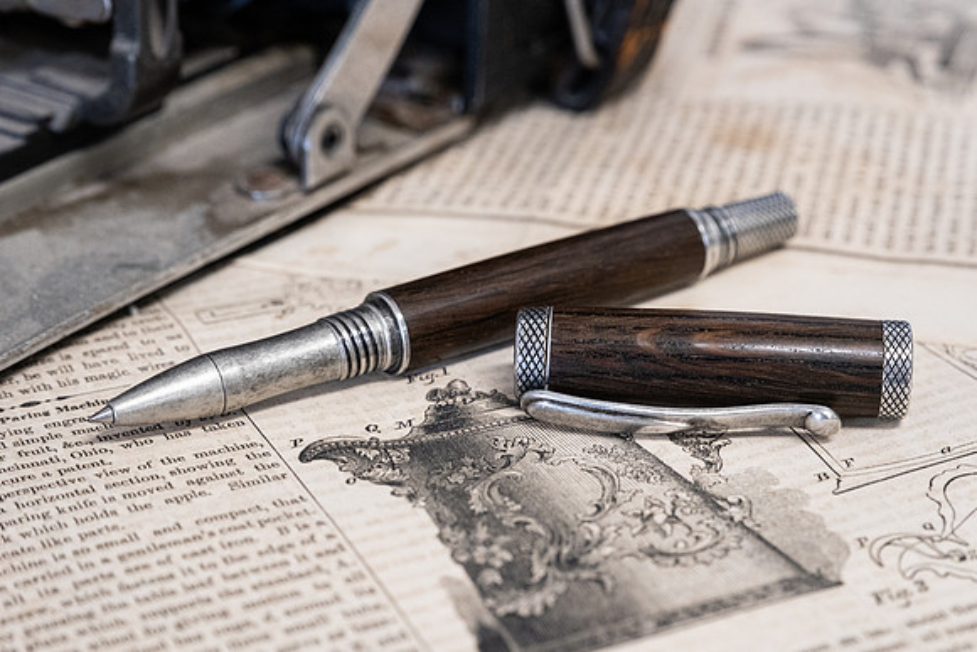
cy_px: 326
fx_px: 2253
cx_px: 488
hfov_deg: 24.5
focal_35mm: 83
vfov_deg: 16.5
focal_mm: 55
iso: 1600
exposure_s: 1/40
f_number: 6.4
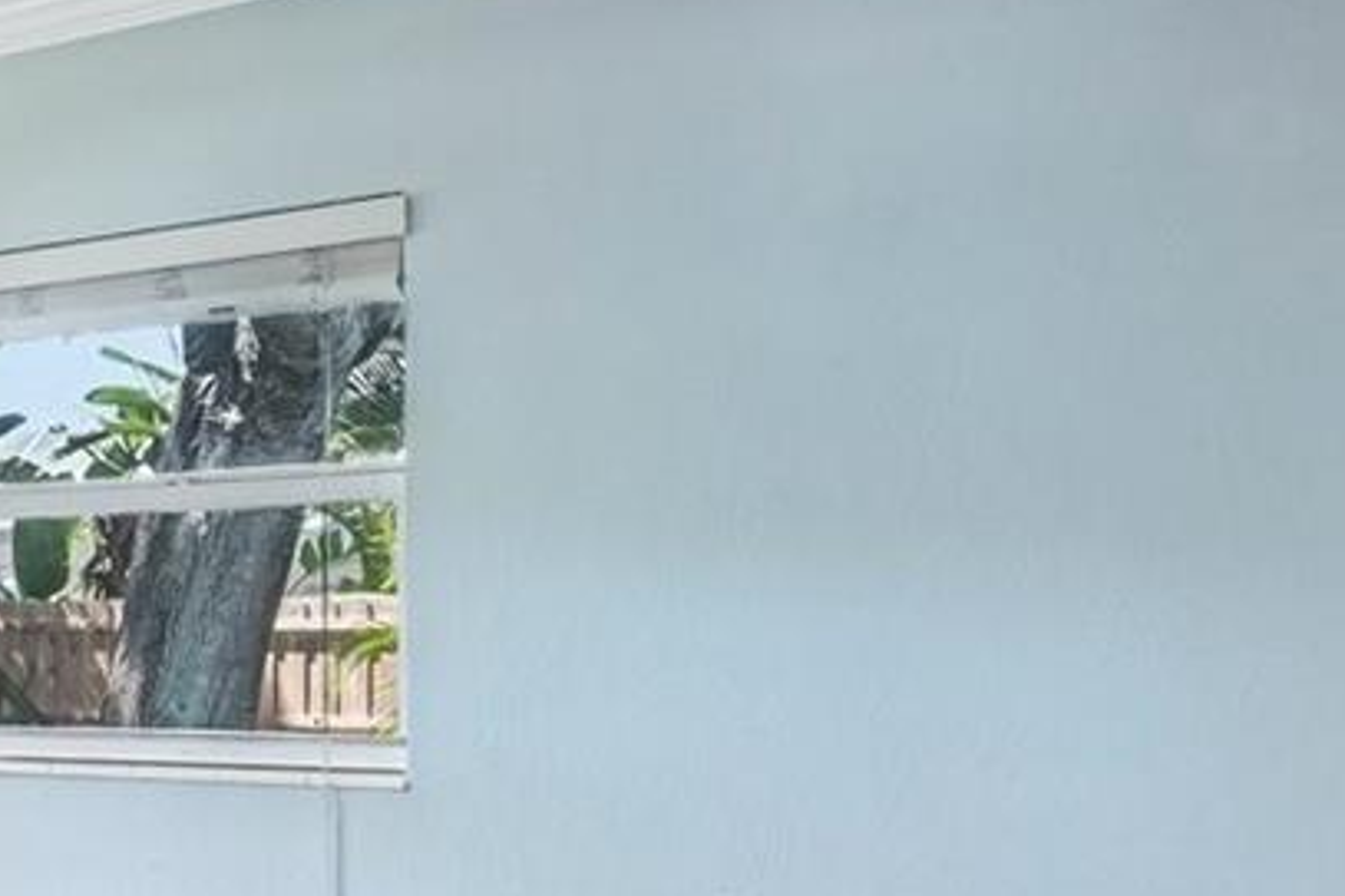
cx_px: -558
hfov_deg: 27.6
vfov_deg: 24.4
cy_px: 658
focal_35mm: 55
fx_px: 2054
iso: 400
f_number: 8
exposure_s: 1/20
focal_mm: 14
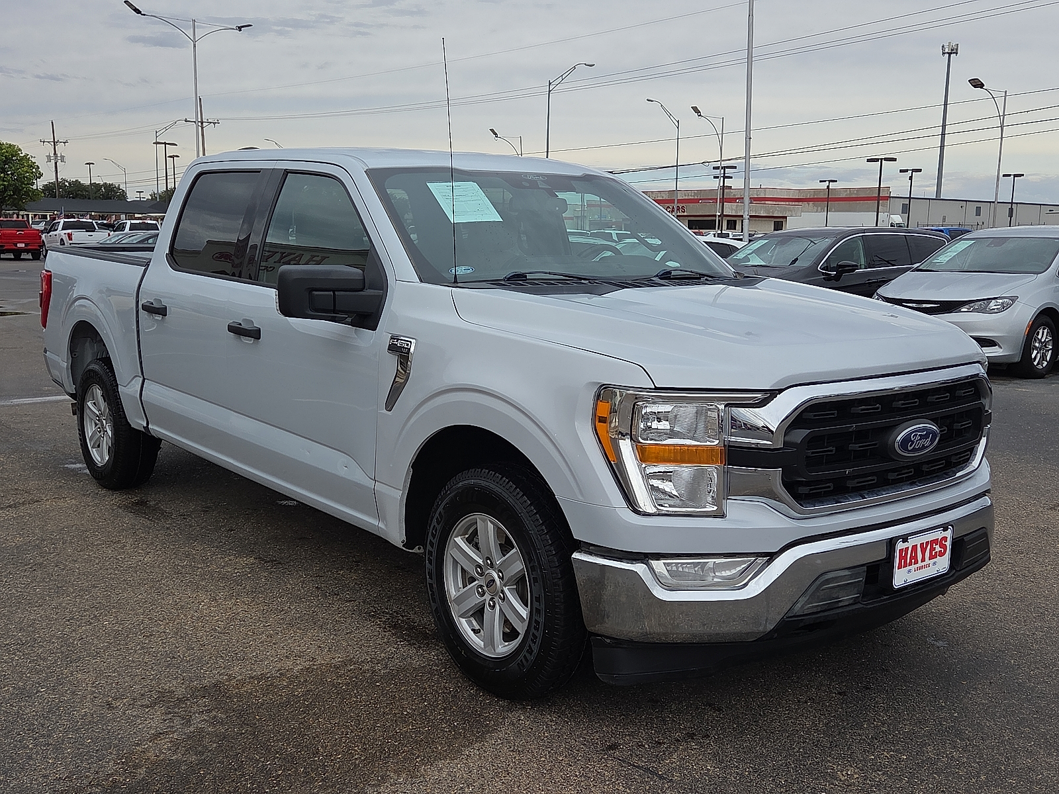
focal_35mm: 35
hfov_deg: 52.6
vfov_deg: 40.7
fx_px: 1071
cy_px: 397
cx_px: 530
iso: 76
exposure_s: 1/3333
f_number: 1.8
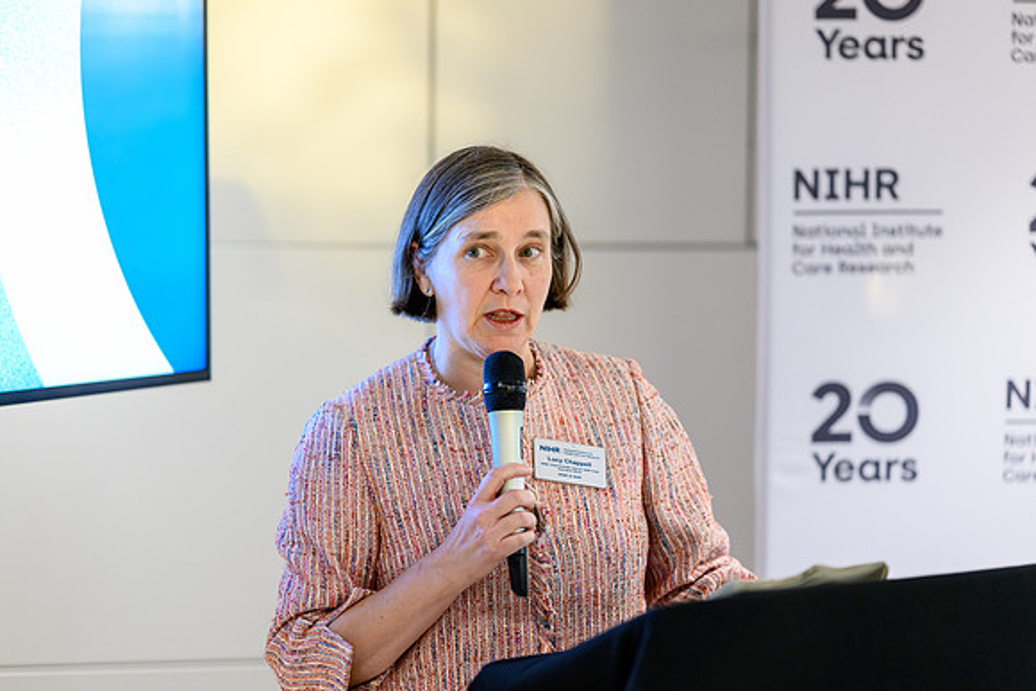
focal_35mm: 86
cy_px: 346
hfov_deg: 23.7
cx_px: 518
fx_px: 2468
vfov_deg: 15.9
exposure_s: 1/400
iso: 3200
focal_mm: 85
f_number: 1.8
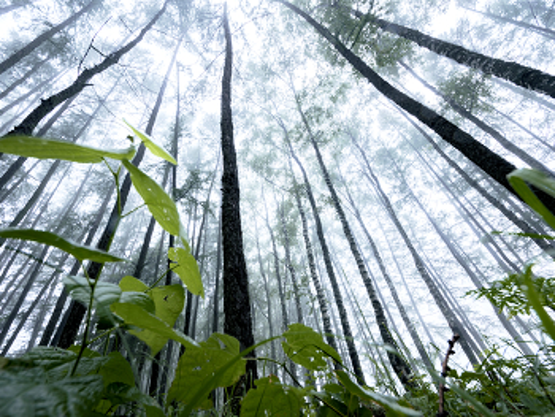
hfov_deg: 102.0
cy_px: 208
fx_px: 225
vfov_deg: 85.7
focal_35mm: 14
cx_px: 278
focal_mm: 7
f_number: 6.3
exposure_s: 1/2.5
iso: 200
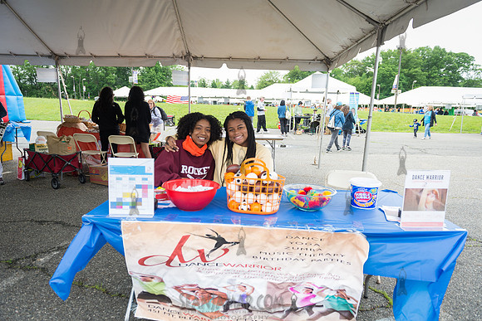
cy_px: 160
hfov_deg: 73.7
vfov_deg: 53.2
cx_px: 241
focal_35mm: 24
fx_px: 321
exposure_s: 1/250
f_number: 4
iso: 200
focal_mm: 24
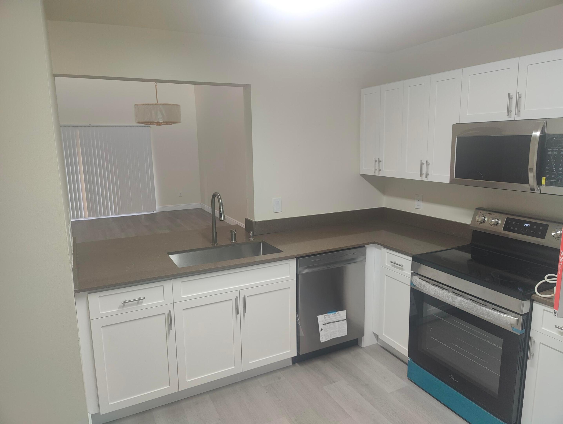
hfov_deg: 73.9
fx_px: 374
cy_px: 212
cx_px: 282
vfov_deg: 59.0
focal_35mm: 23
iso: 400
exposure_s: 1/120
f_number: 1.8
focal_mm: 6.06
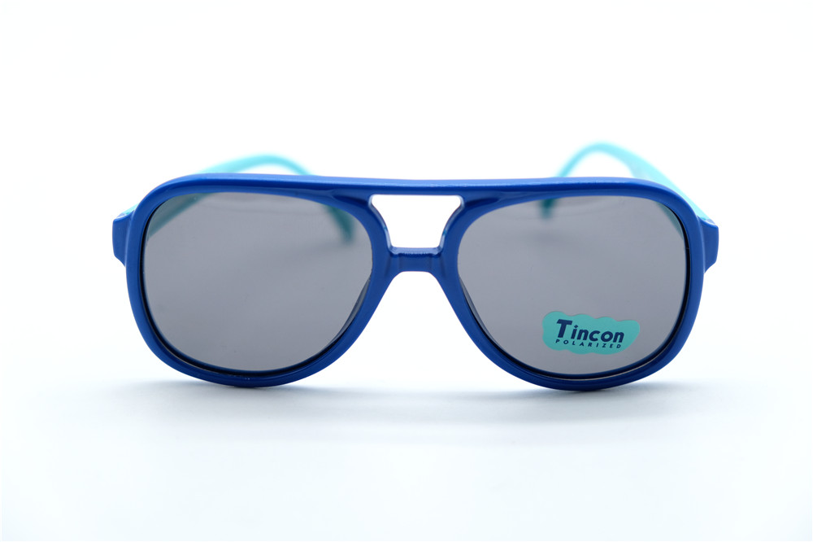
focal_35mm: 67
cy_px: 271
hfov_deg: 30.1
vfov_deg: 20.3
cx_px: 406
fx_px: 1512
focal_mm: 44.4
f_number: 4
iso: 640
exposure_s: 1/1000
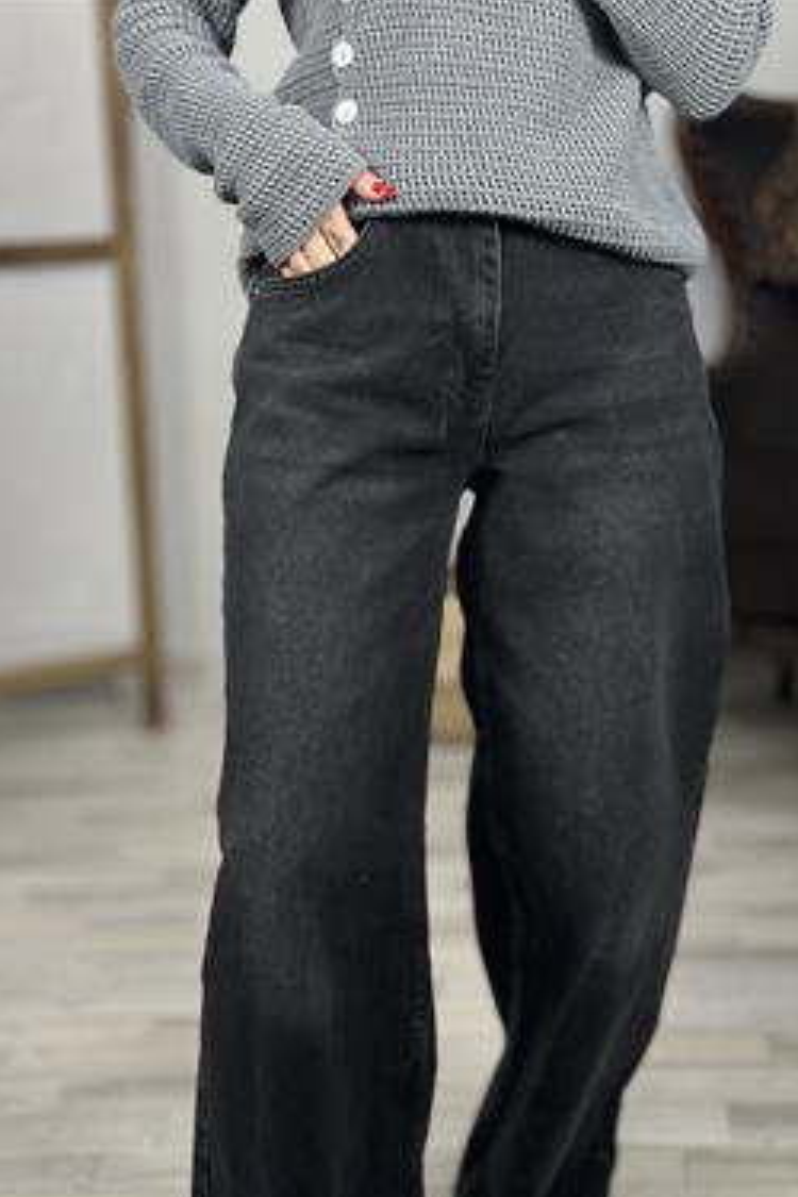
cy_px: 653
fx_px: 1829
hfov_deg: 24.6
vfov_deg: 36.2
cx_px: 383
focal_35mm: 55
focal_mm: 6.86
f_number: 1.78
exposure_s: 1/100
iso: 250
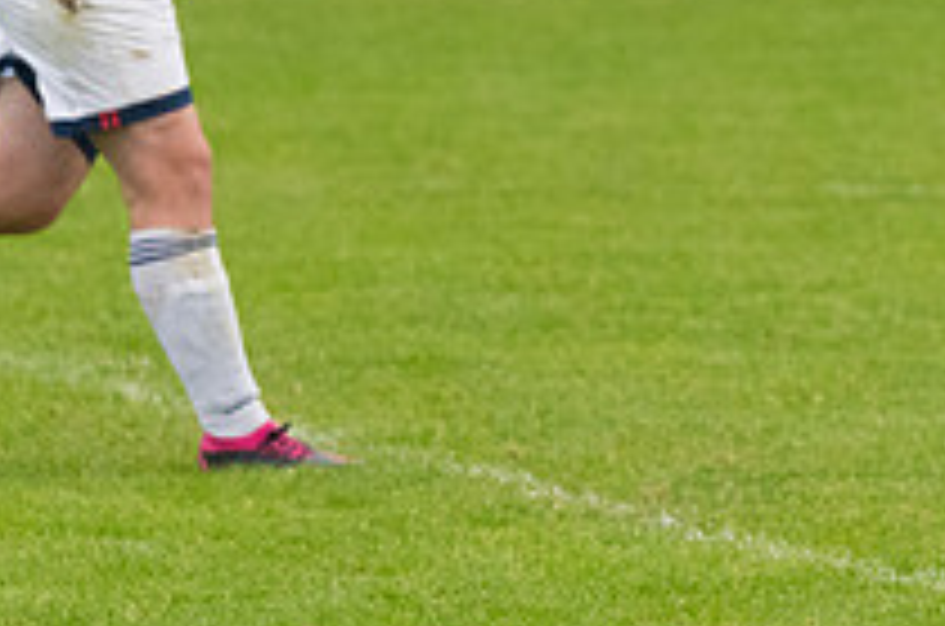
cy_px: 225
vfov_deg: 1.9
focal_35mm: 725
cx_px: 1210
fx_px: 18988
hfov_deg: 2.8
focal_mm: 175
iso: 2500
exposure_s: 1/2000
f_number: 4.5
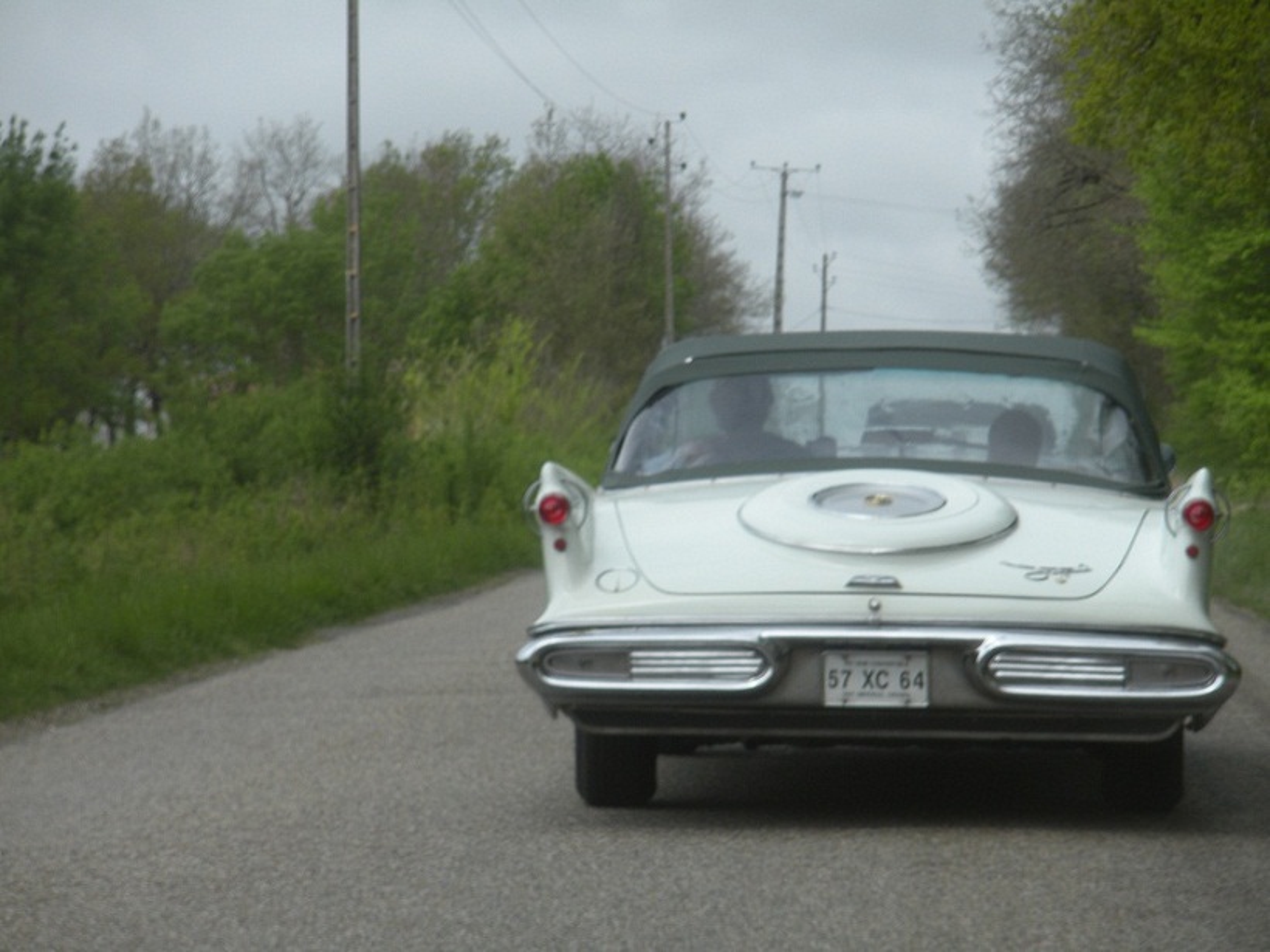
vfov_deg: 8.5
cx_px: 635
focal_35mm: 174
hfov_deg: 11.4
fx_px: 6384
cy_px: 476
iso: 64
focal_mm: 31.5
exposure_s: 1/249
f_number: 5.6
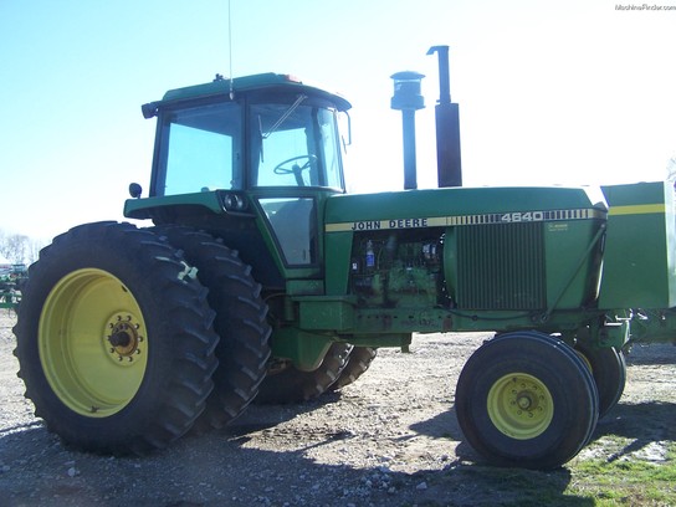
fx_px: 742
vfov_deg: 37.7
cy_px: 254
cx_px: 338
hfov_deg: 49.0
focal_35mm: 38
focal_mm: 6.3
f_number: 2.8
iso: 80
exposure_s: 1/500
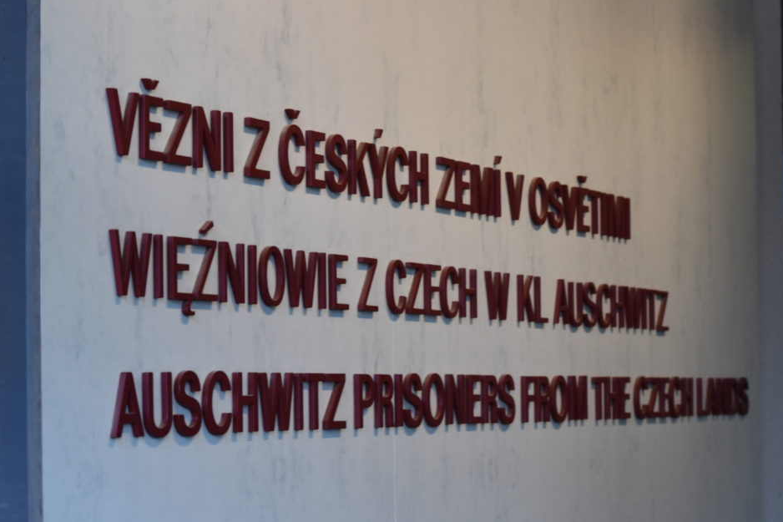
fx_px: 2582
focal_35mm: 119
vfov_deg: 11.5
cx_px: 548
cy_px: 226
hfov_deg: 17.2
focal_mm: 55
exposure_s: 1/80
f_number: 4.5
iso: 400
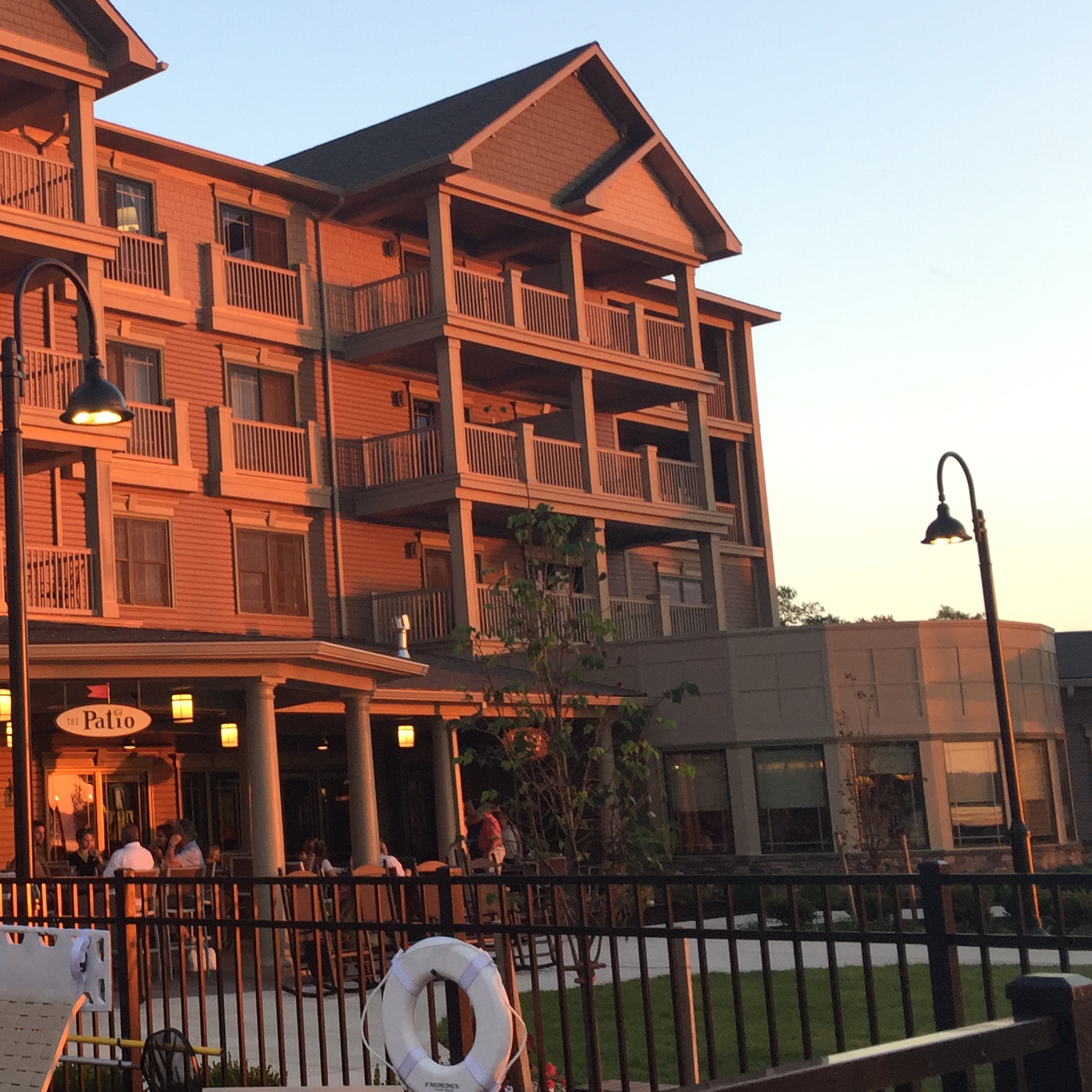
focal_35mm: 53
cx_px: 67
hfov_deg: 30.5
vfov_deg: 32.2
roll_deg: +0.4
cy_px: 534
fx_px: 1892
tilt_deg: +8.5
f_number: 2.2
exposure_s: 1/120
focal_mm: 4.15
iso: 50
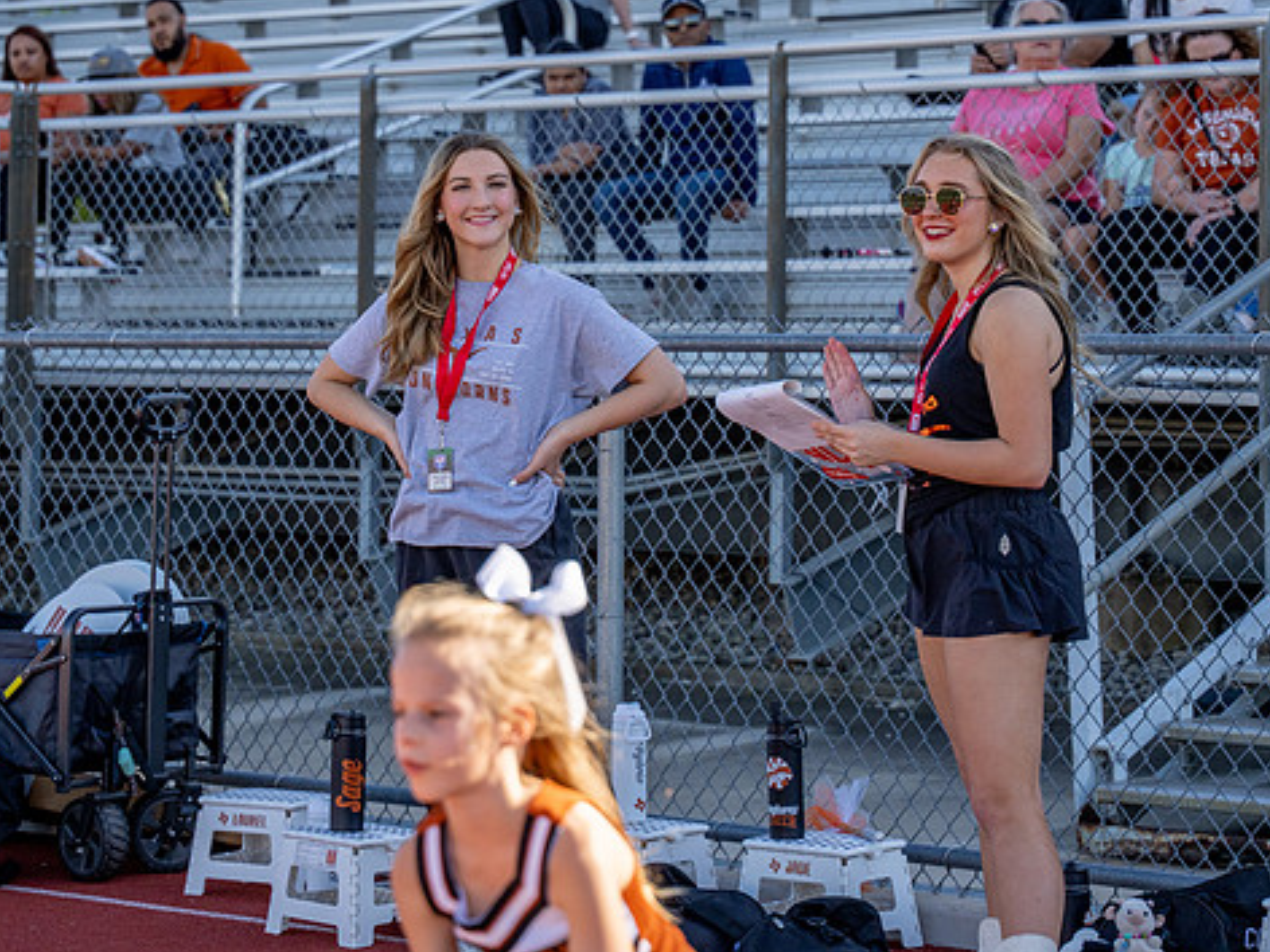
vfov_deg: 12.0
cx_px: 575
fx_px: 4513
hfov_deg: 16.0
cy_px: 310
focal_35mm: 123
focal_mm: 70
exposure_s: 1/3200
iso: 250
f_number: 2.8
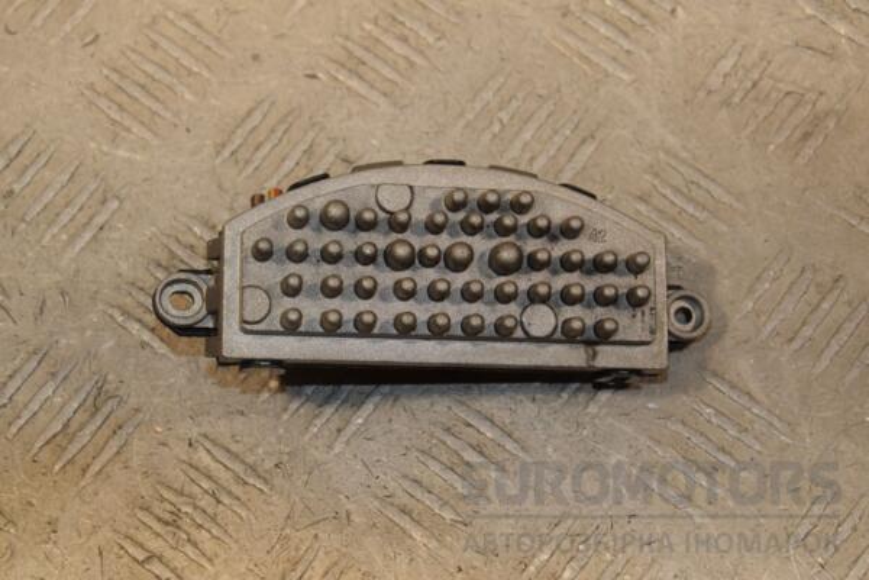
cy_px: 290
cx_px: 434
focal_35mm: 87
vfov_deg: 15.7
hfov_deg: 23.4
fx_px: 2100
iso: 800
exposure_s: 1/200
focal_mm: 58
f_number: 7.1
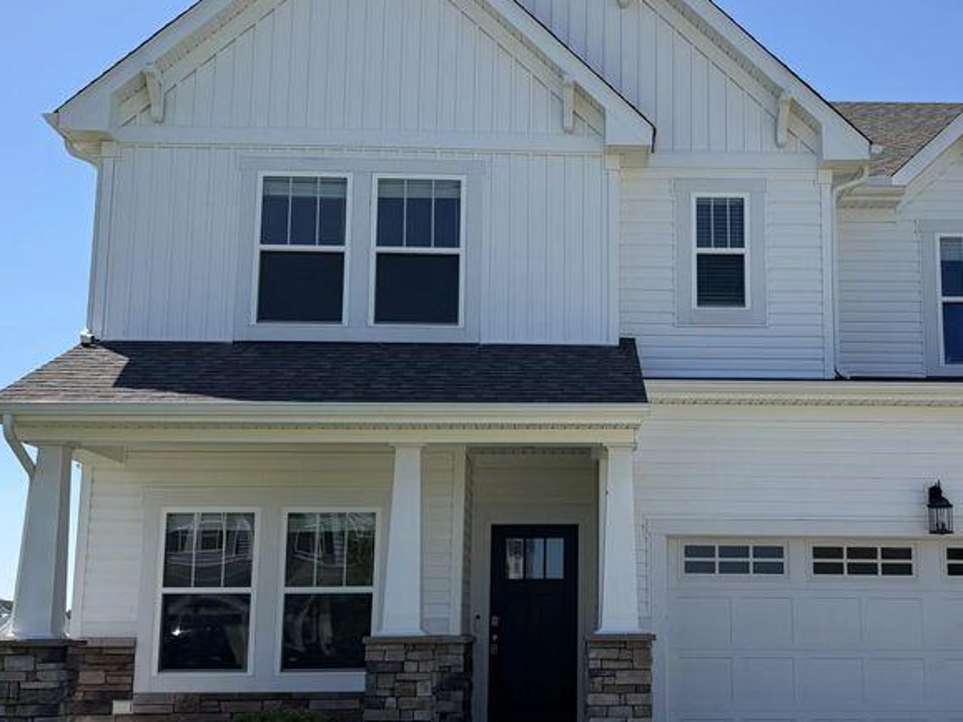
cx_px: 644
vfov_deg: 31.4
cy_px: 419
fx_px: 1279
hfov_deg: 40.7
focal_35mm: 46
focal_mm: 5.96
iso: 50
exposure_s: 1/3623
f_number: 1.6
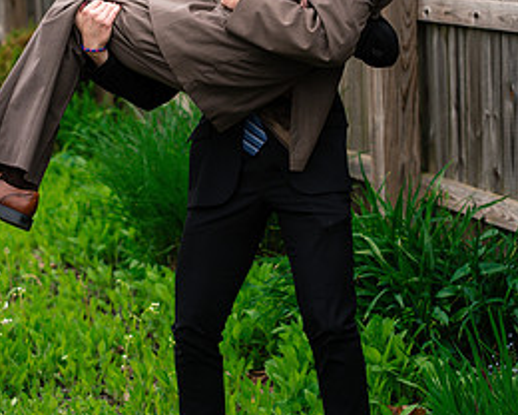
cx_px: 261
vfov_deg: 11.1
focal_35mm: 138
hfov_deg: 14.0
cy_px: 78
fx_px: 2116
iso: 400
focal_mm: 85
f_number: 3.5
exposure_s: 1/1000
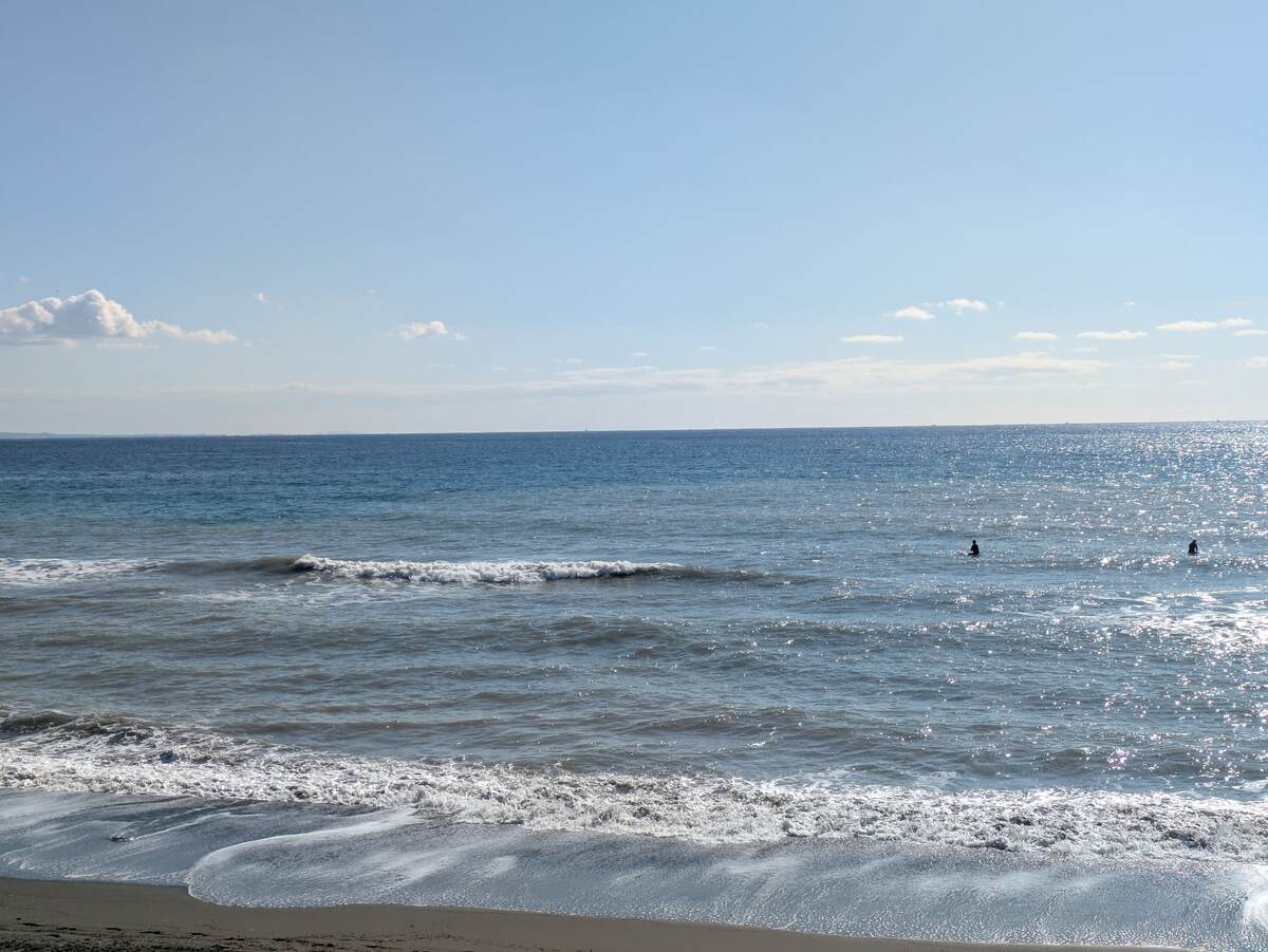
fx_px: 1869
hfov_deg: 37.5
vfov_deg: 28.6
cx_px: 634
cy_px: 476
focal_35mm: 51
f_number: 1.89
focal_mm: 5.43
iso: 59
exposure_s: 1/5376
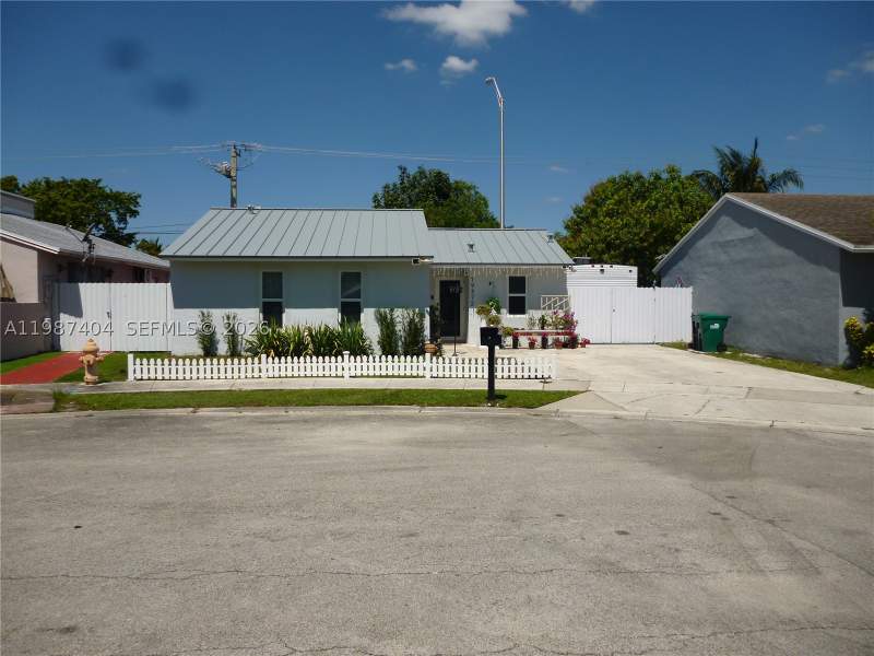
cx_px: 437
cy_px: 328
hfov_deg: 63.4
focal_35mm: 28
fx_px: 707
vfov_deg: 49.7
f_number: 9
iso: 100
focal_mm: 5
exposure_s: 1/250
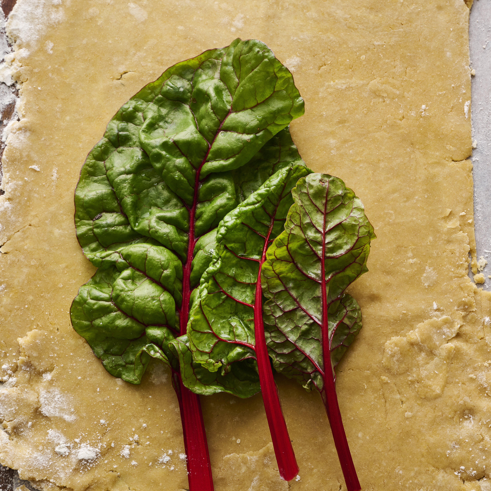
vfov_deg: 19.3
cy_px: 277
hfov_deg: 19.3
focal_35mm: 90
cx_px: 247
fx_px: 1444
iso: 200
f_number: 10
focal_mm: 70
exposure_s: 1/60
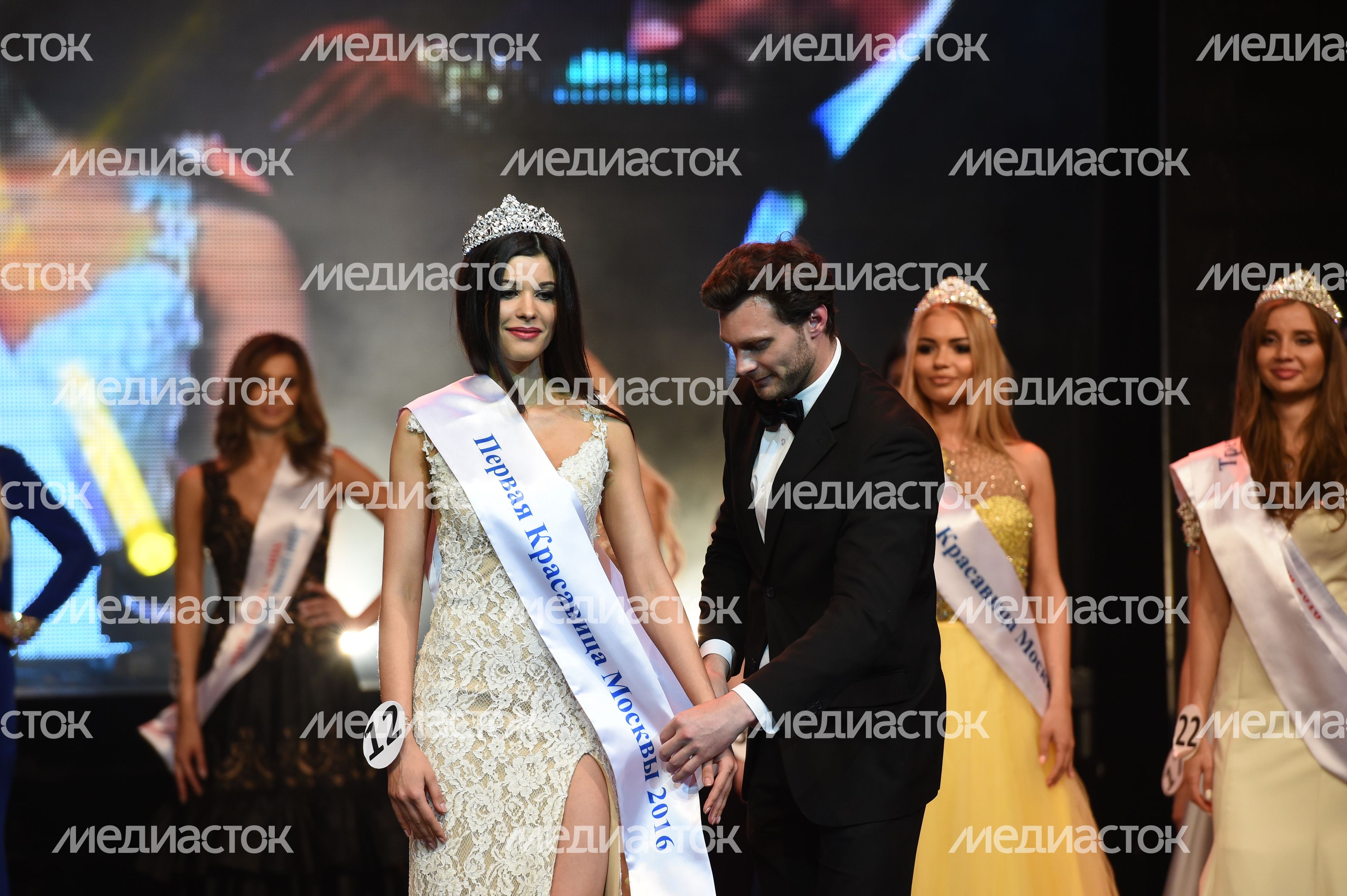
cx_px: 674
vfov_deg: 6.9
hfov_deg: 10.3
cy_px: 448
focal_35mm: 200
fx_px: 7479
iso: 1600
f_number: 4.5
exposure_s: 1/500
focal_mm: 200
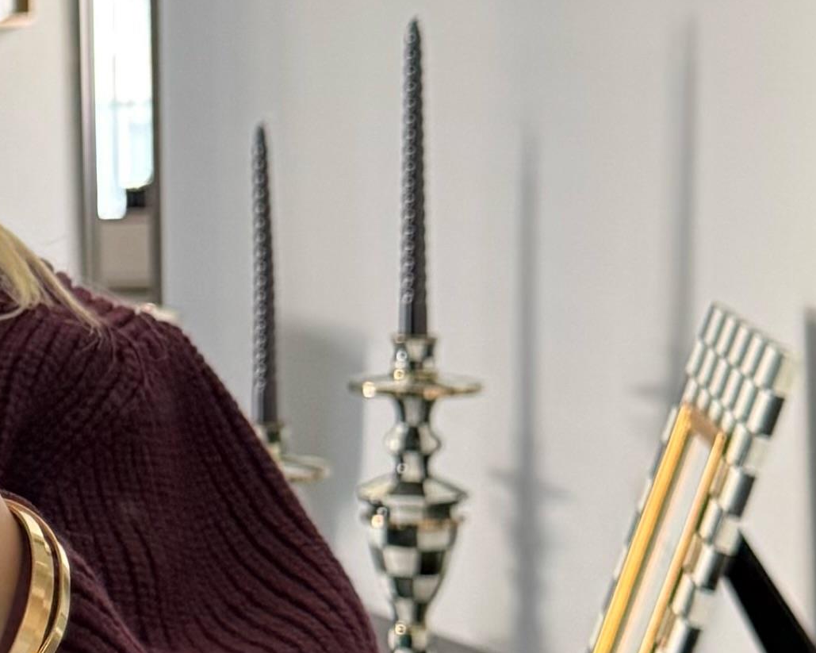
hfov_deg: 13.9
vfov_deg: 11.9
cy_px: 358
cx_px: -401
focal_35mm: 130
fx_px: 3139
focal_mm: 6.76
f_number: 1.78
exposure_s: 1/69
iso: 200
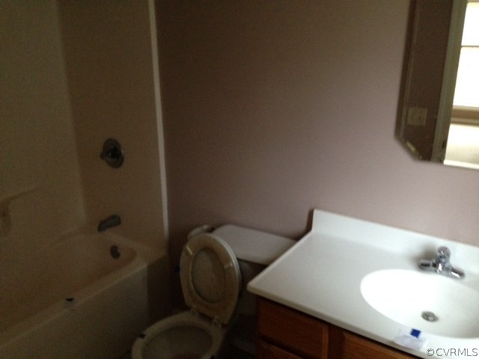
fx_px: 457
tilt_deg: -20.5
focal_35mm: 33
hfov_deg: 55.4
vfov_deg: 42.9
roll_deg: +0.0
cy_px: 180
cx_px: 240
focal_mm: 4.12
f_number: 2.4
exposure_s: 1/20
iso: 320
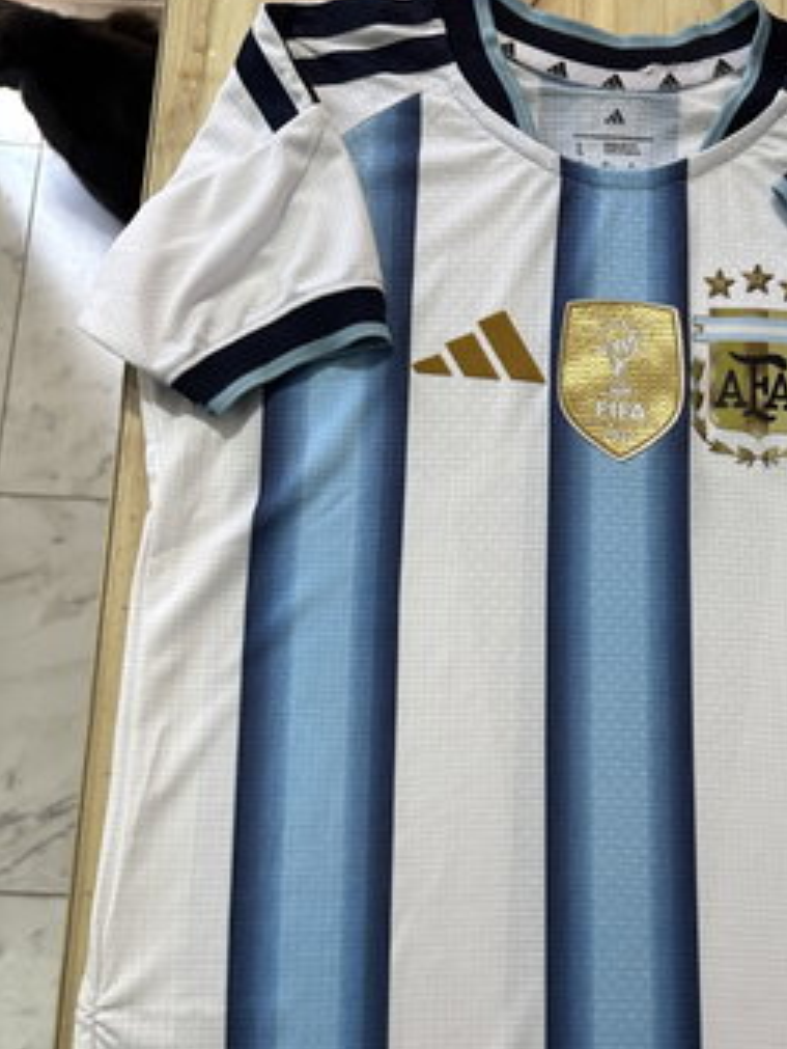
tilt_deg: -78.5
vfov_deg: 48.1
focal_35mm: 38
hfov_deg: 36.6
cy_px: 708
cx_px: 619
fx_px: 1151
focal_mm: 6.86
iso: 100
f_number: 1.78
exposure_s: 1/100
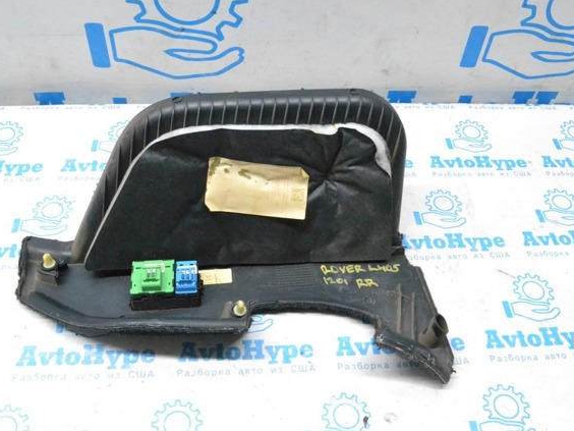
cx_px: 288
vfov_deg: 39.7
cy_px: 216
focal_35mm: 36
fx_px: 597
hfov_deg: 51.4
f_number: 10
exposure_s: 1/125
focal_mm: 22
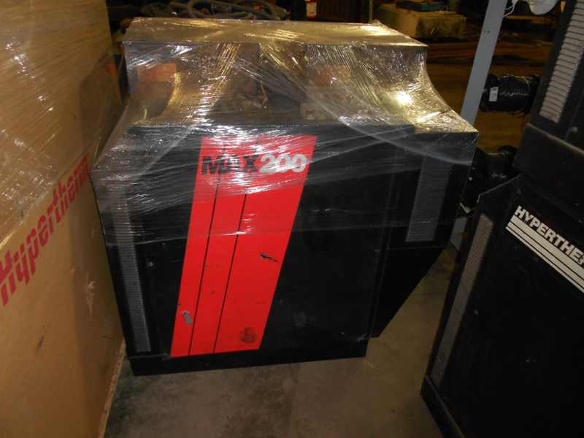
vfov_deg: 53.1
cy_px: 219
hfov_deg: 67.3
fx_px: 439
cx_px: 292
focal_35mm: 26
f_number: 3.2
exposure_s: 1/25
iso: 200
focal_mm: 4.6
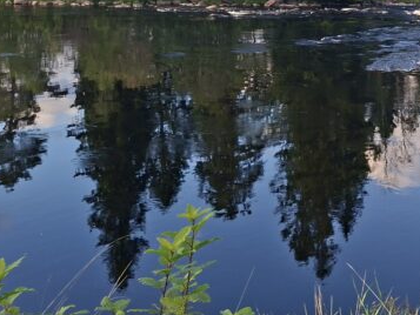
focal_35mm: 66
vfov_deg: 21.5
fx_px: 801
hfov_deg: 26.7
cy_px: -4
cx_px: 475
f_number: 1.8
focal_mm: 5.54
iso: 50
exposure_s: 1/338
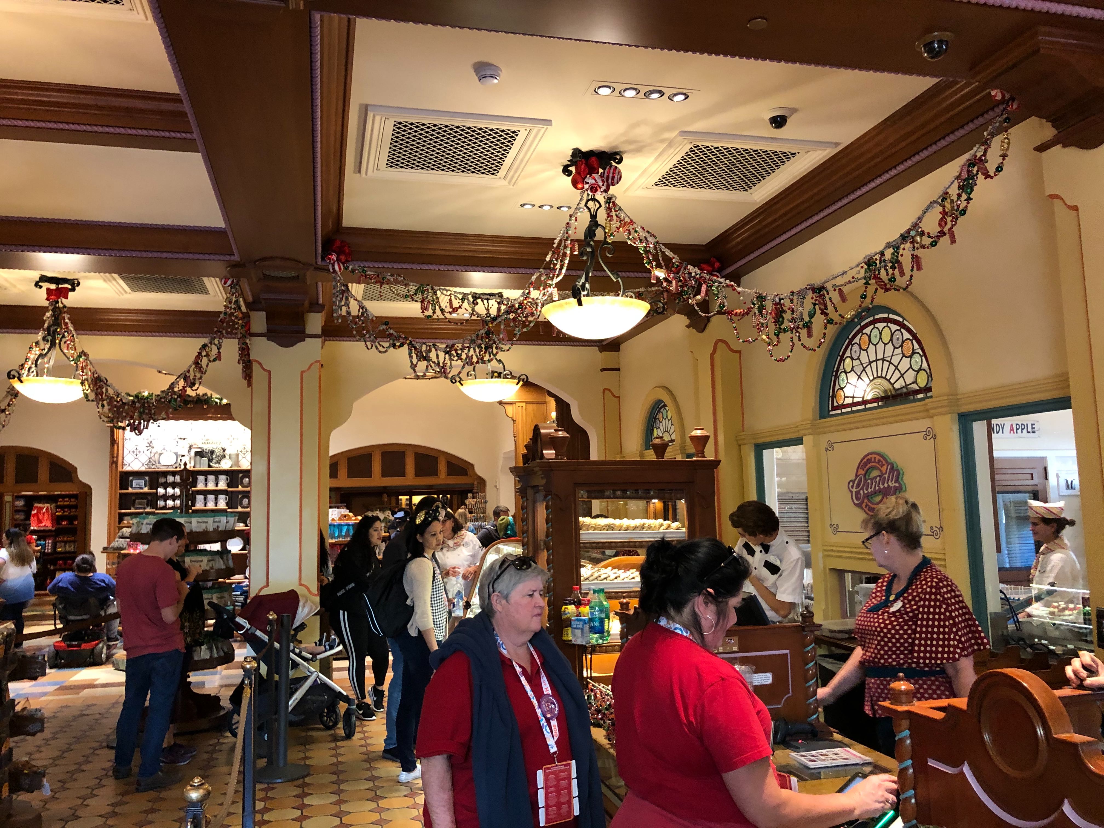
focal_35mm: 28
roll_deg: +2.5
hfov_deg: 63.4
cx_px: 552
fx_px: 893
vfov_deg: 49.7
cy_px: 414
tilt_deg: +5.8
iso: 80
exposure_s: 1/15
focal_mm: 4
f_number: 1.8
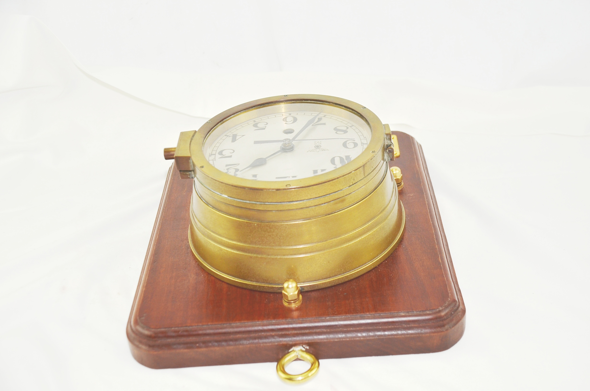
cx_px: 295
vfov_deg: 28.0
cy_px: 196
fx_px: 785
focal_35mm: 48
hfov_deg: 41.2
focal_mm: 32
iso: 200
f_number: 4.2
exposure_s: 1/200
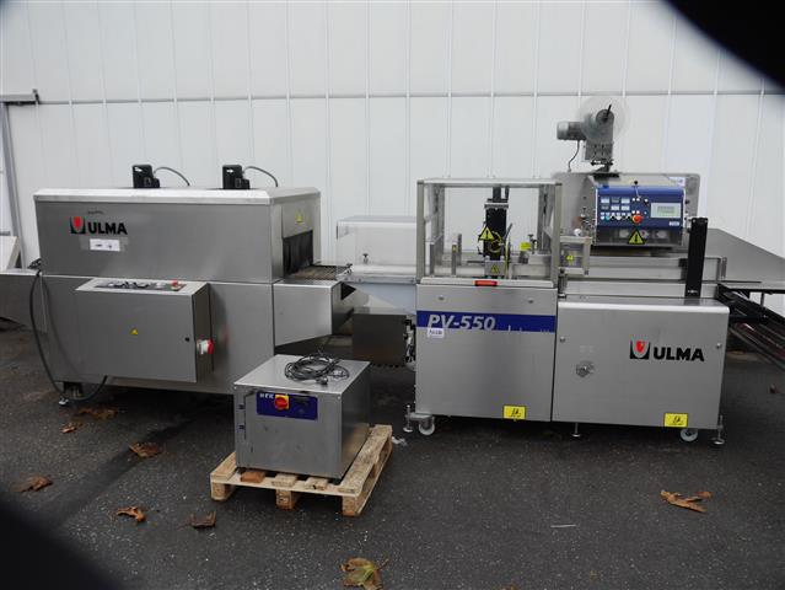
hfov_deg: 63.4
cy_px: 295
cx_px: 392
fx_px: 635
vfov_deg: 49.8
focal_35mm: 28
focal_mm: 14
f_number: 4.5
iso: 160
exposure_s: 1/160
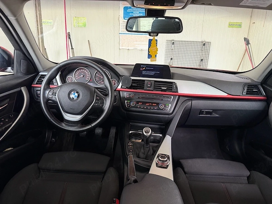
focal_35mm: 24
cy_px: 102
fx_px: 189
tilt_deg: -15.2
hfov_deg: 71.6
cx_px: 136
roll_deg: -2.1
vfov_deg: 56.8
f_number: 1.78
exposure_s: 1/51
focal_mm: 6.76
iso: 400
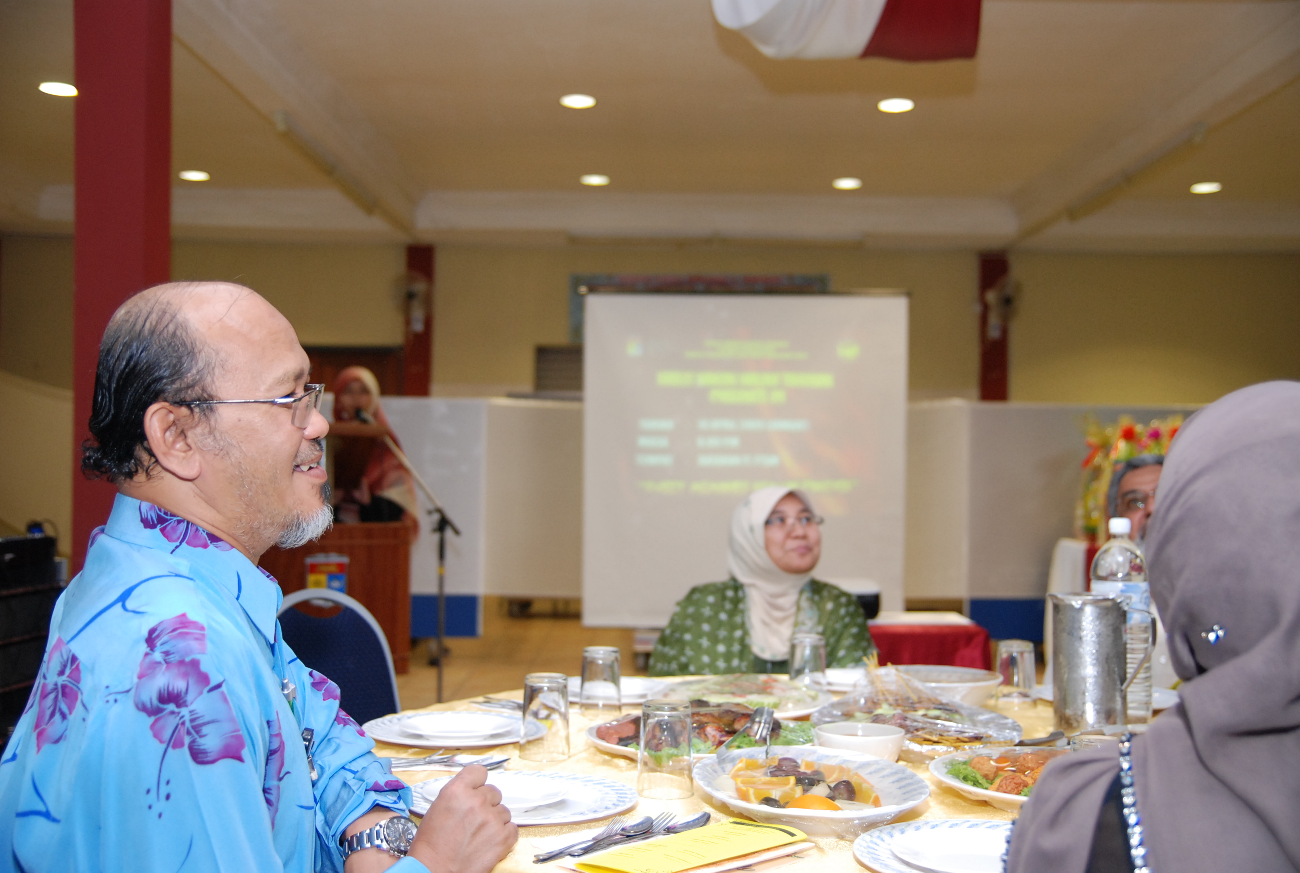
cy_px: 436
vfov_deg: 34.4
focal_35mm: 39
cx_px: 650
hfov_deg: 49.5
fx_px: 1411
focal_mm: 26
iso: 500
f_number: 2.8
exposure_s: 1/60
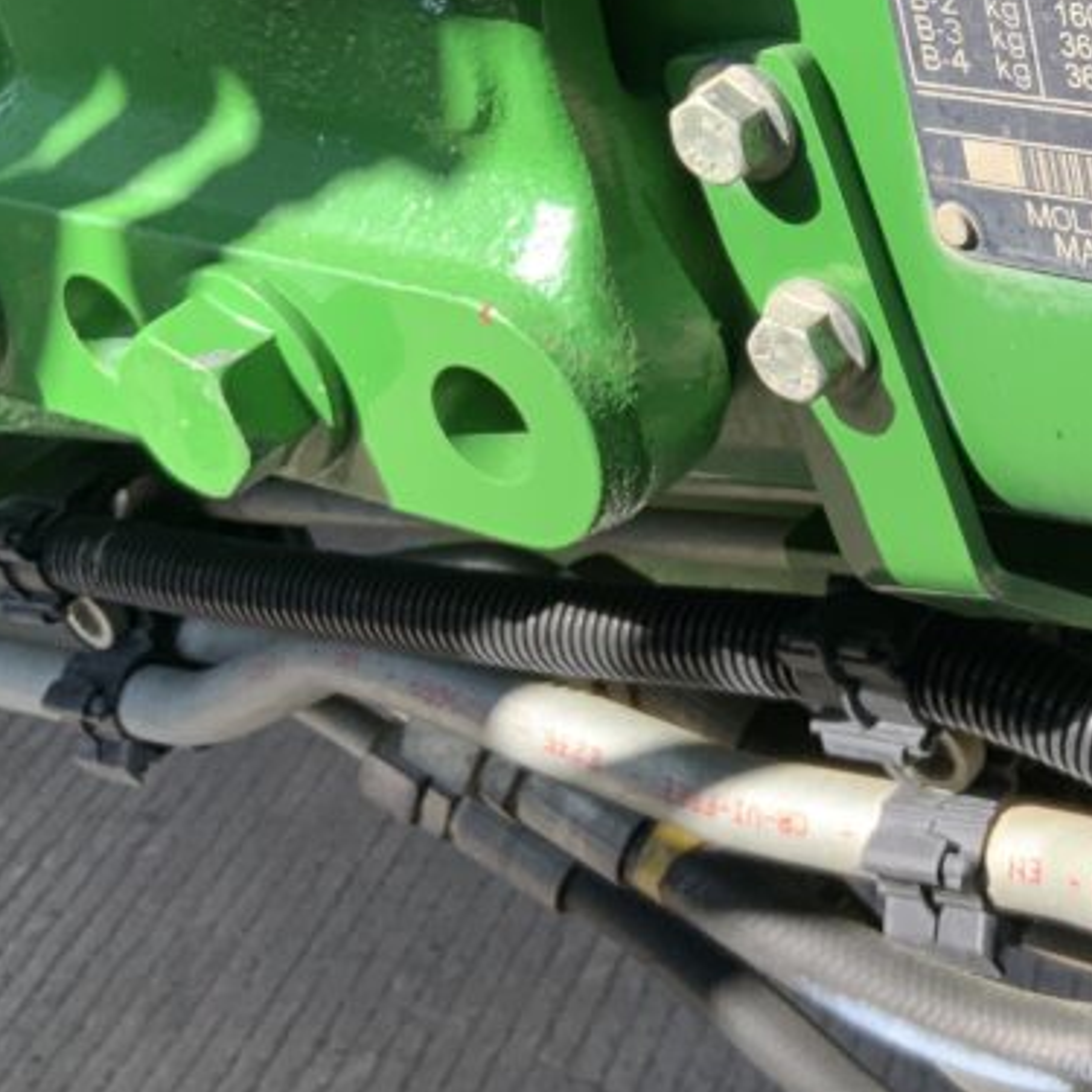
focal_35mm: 70
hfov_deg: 23.6
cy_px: 47
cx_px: 1104
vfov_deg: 23.8
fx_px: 2498
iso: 16
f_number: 1.8
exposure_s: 1/500
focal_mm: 3
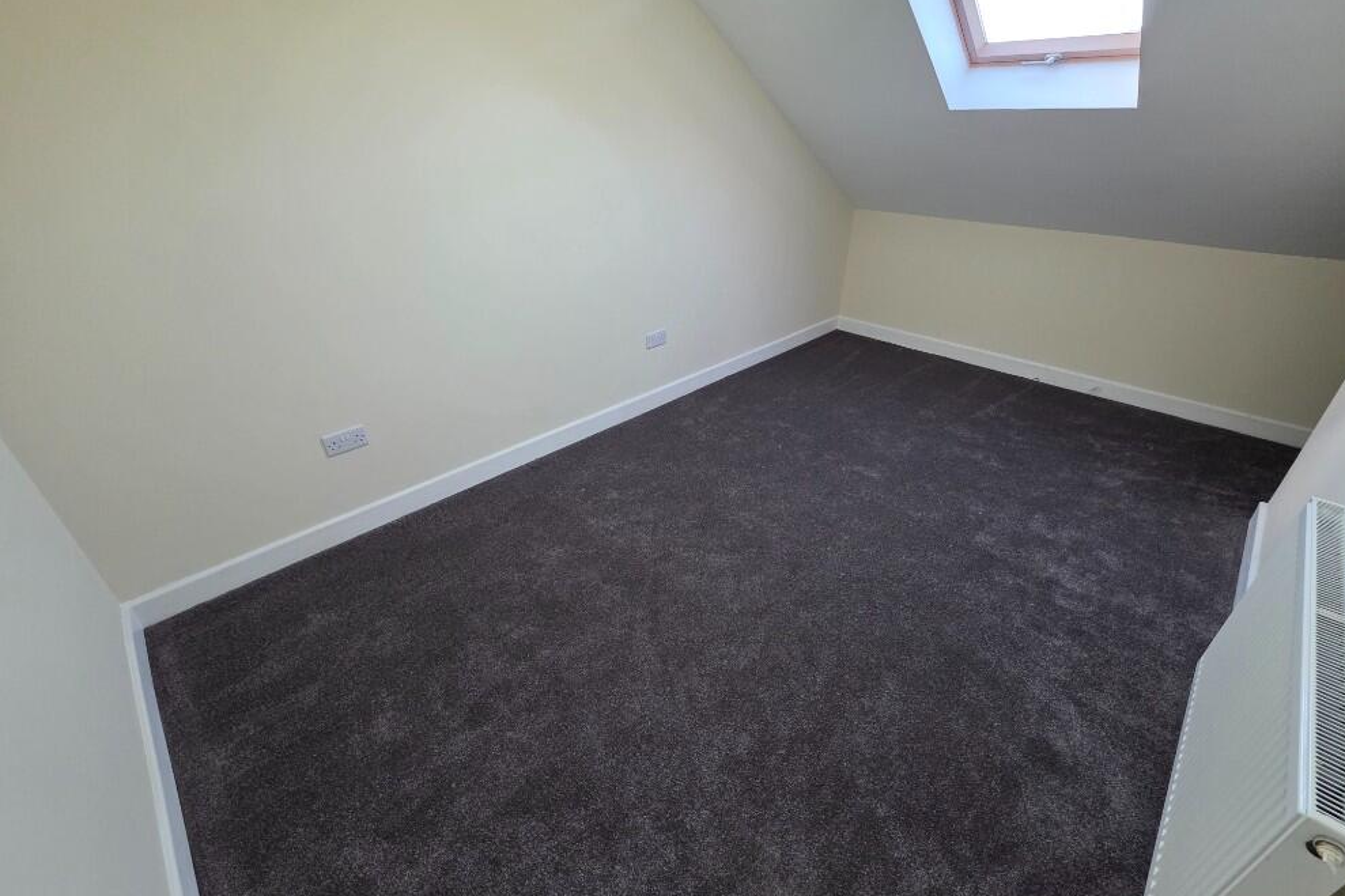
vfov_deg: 81.2
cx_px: 685
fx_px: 523
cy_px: 450
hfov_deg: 104.3
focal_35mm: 14
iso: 250
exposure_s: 1/100
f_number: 1.9
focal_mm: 2.2
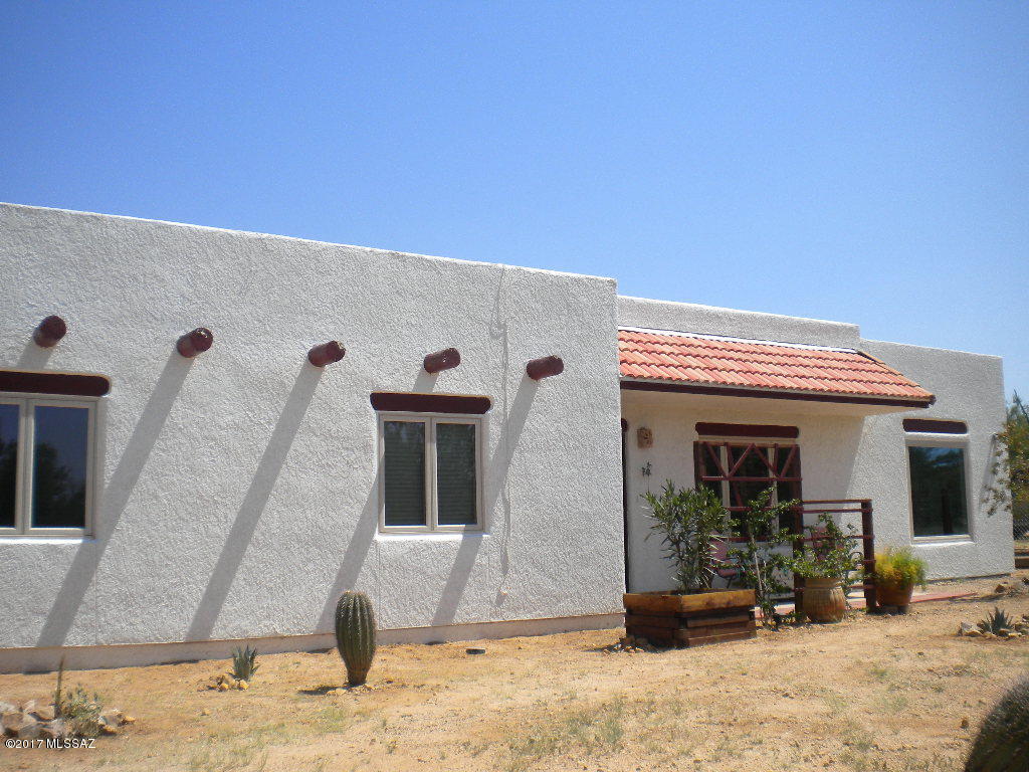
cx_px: 514
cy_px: 386
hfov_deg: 52.6
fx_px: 1040
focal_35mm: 35
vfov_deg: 40.7
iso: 80
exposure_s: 1/683
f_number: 4.6
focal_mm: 6.3
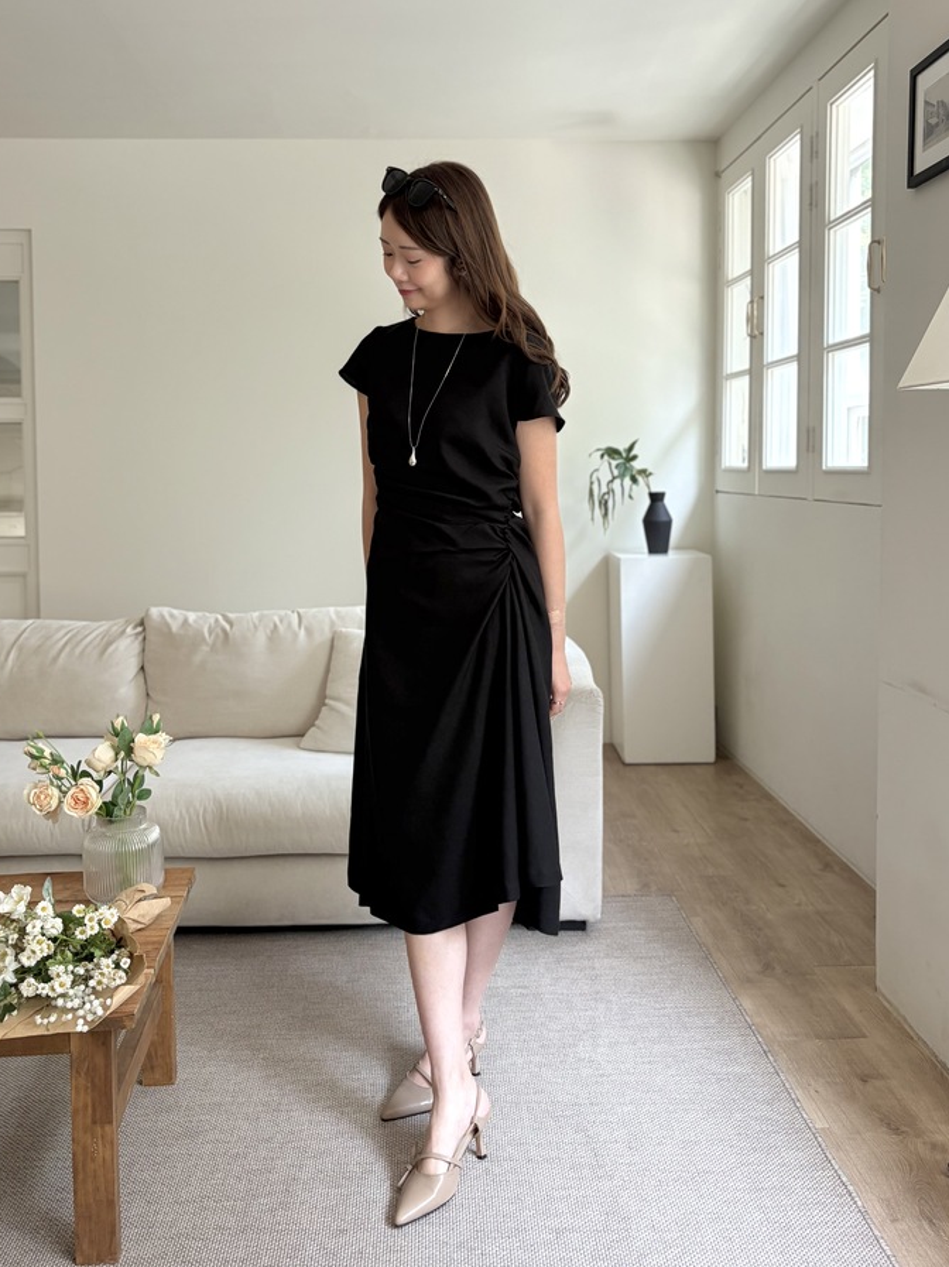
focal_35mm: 29
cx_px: 463
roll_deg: +0.0
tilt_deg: -2.4
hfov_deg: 48.2
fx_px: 1061
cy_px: 568
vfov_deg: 61.5
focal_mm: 5.96
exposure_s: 1/122
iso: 125
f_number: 1.6
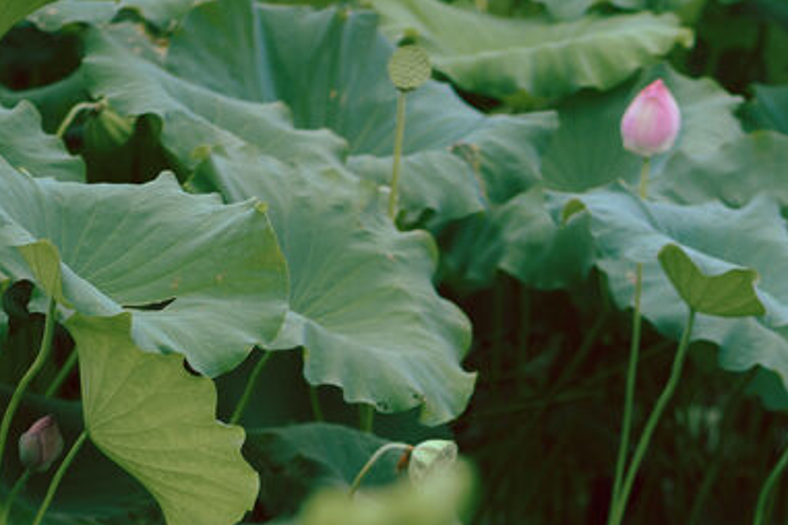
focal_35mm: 268
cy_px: 659
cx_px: 790
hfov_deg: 7.7
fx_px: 5866
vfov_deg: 5.1
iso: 100
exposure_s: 1/800
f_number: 1.8
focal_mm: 85
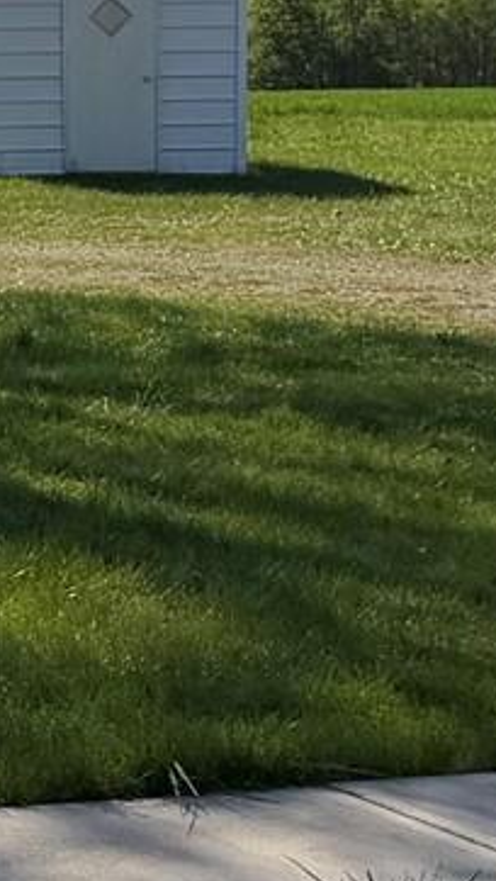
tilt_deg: -2.1
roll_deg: +0.5
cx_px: -557
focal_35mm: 148
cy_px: 114
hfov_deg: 7.8
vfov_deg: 14.4
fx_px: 3456
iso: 80
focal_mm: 6.76
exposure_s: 1/9091
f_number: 1.78
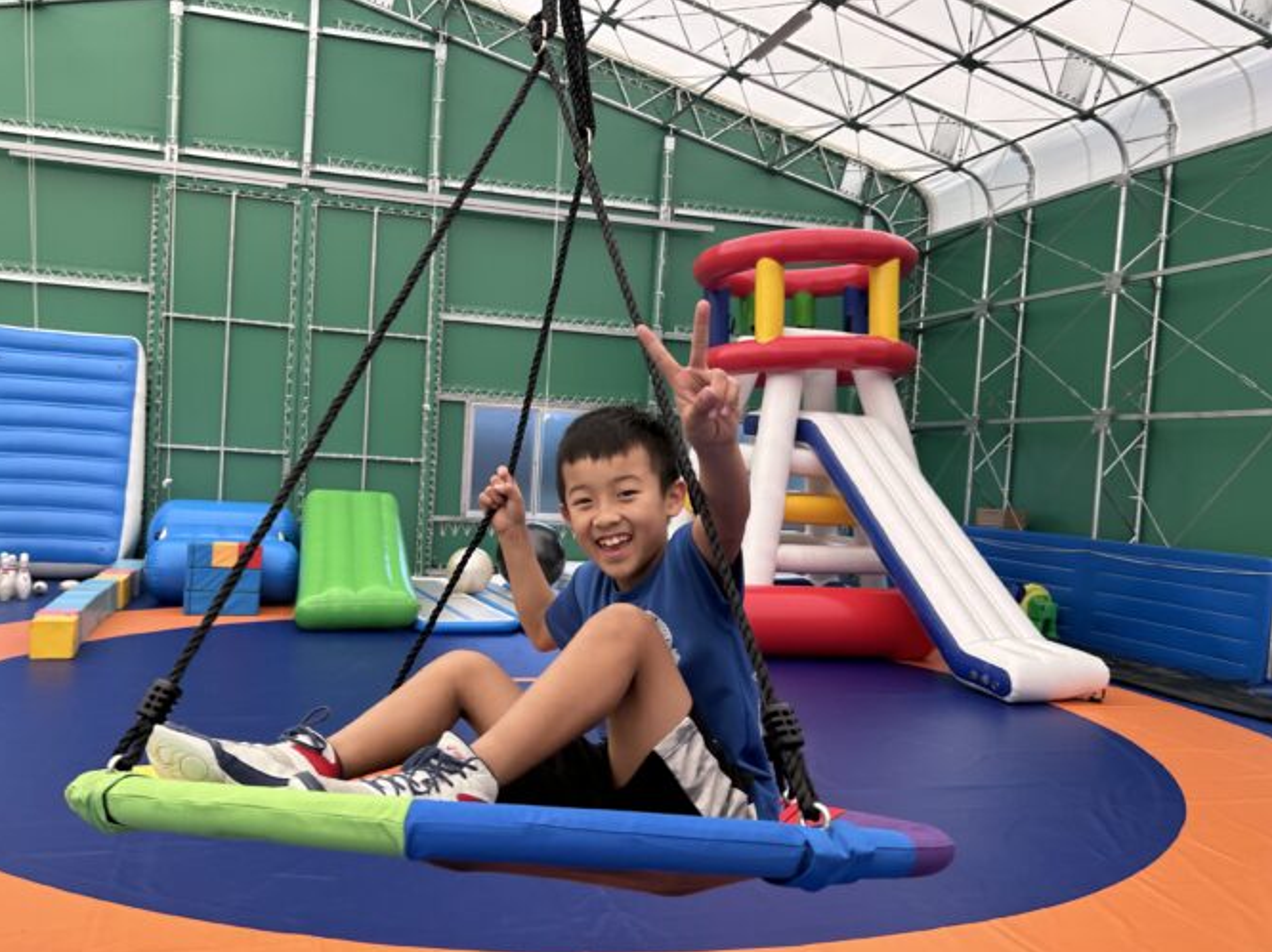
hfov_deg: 59.9
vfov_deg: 46.7
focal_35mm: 30
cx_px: 571
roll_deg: -0.4
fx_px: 1102
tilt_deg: -2.3
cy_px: 515
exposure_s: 1/162
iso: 40
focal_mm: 5.7
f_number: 1.5
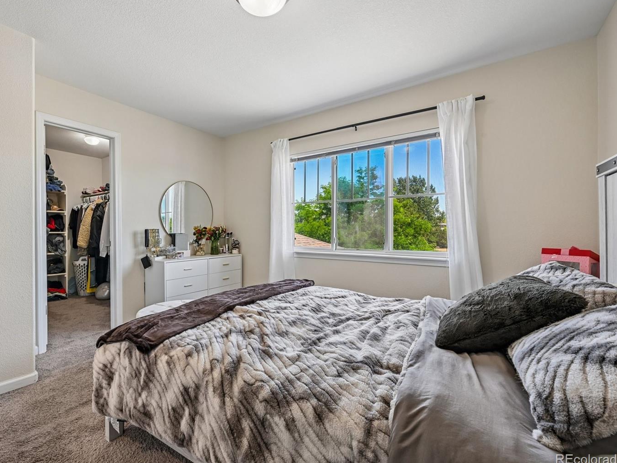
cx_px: 263
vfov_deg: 78.1
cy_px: 224
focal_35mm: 16
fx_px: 285
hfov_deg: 93.8
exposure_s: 1/15
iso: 110
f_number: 10
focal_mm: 14
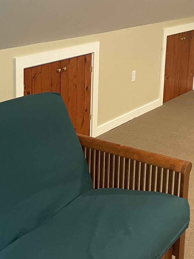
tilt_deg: -10.6
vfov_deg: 30.1
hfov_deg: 22.7
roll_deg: +0.2
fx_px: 478
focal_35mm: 64
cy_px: 87
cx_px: 48
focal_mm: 4.2
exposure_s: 1/60
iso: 320
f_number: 1.6
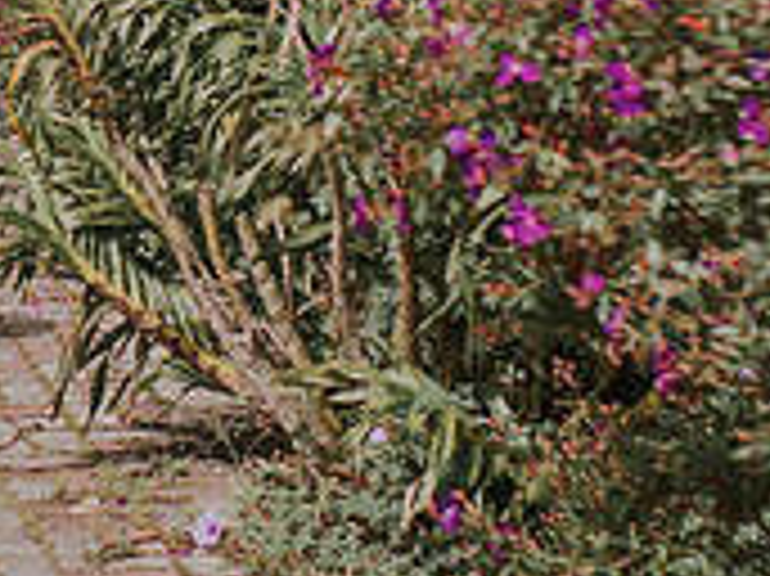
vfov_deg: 8.4
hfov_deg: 10.9
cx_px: -326
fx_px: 3890
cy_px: -140
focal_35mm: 175
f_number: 2.8
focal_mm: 35
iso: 200
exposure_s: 1/4000
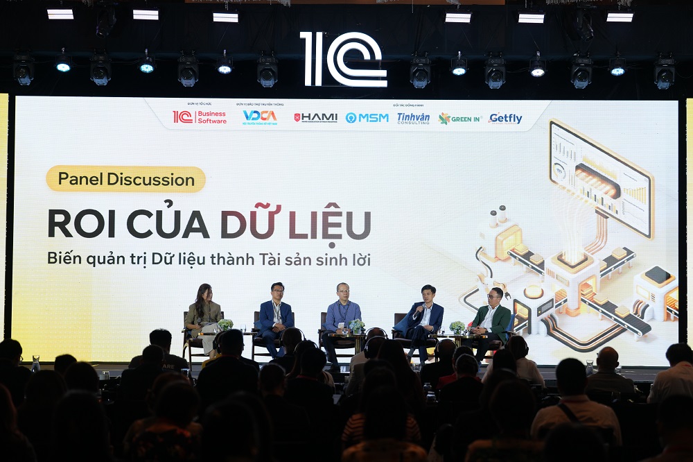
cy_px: 231
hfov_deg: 24.2
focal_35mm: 84
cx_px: 346
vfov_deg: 16.3
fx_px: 1616
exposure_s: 1/250
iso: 250
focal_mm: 84
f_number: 2.8
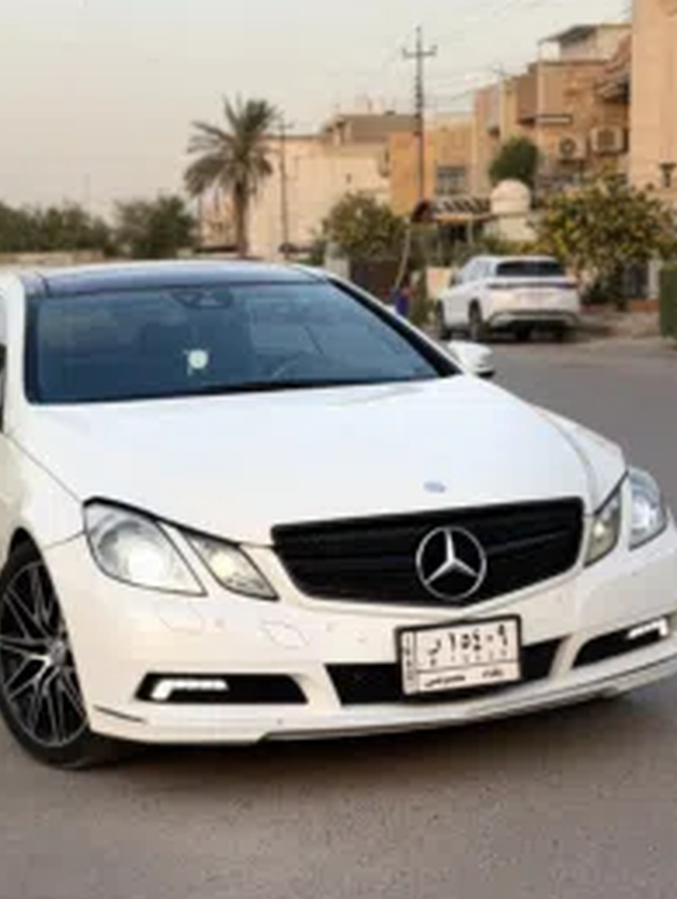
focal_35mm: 74
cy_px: 521
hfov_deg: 19.9
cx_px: 264
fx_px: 1925
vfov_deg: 26.3
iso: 64
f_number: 1.78
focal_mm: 6.76
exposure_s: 1/574
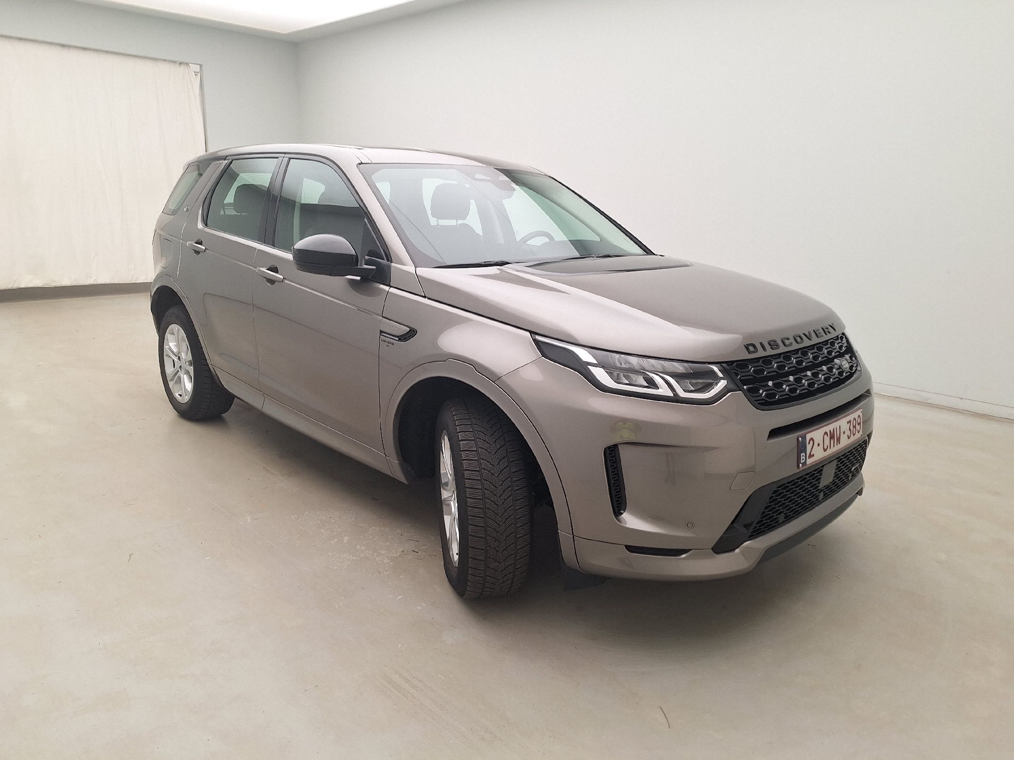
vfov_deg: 58.9
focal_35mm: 23
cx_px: 507
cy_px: 380
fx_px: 674
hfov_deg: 73.9
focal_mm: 5.54
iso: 50
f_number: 1.8
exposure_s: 1/100
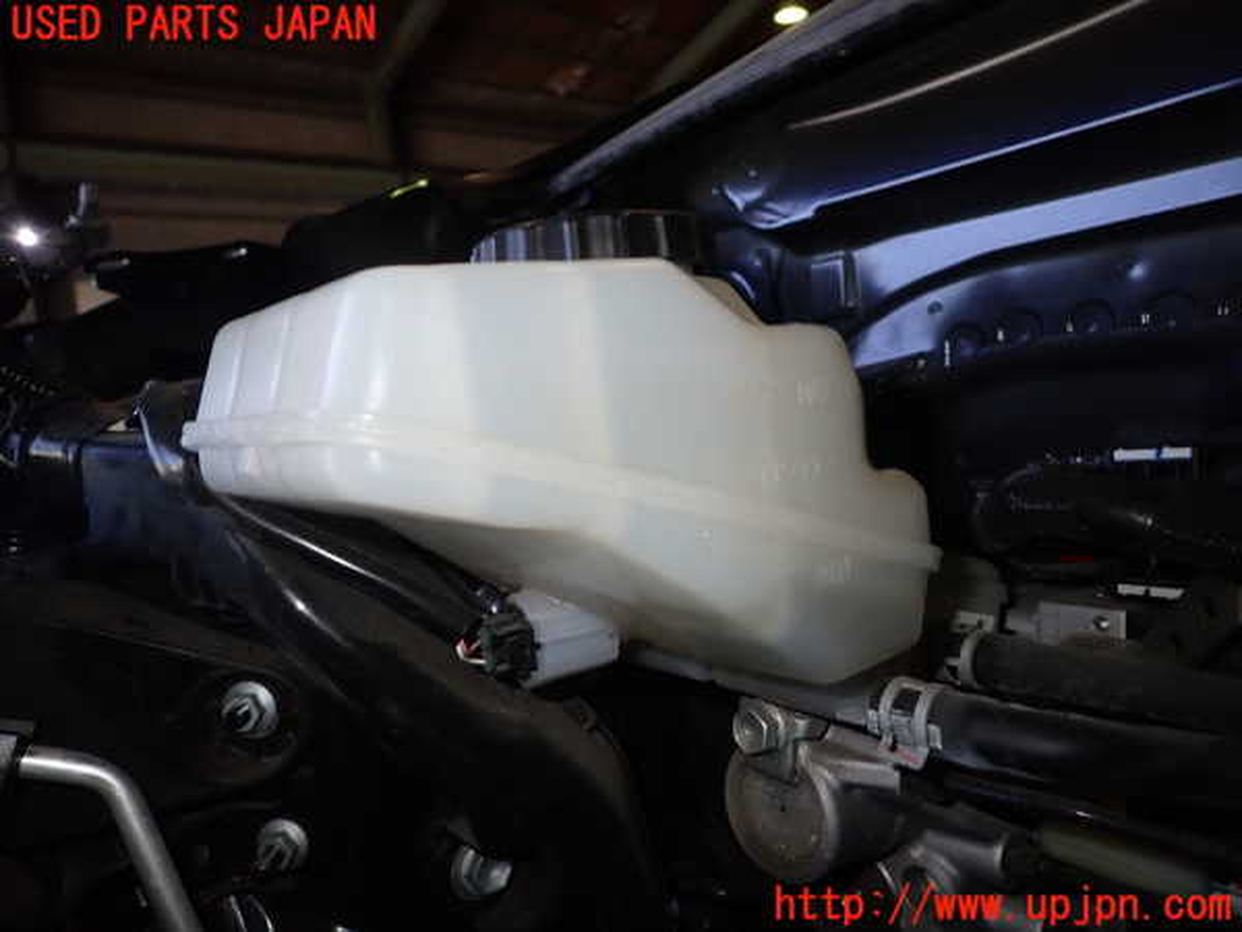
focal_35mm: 25
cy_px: 466
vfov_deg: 54.9
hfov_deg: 69.4
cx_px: 621
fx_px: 897
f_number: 5.6
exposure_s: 1/30
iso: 200
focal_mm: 4.5
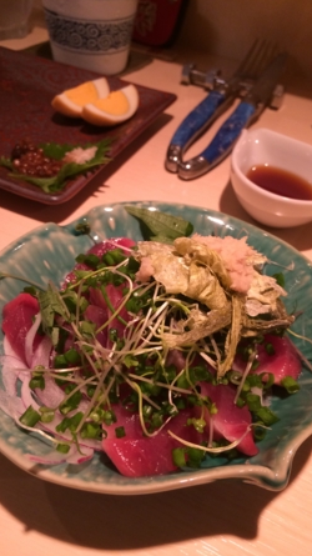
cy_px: 277
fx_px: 471
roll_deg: -4.2
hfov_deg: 36.6
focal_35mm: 32
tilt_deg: -42.7
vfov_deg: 61.0
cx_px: 163
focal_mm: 4.15
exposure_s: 1/33
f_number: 2.2
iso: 160
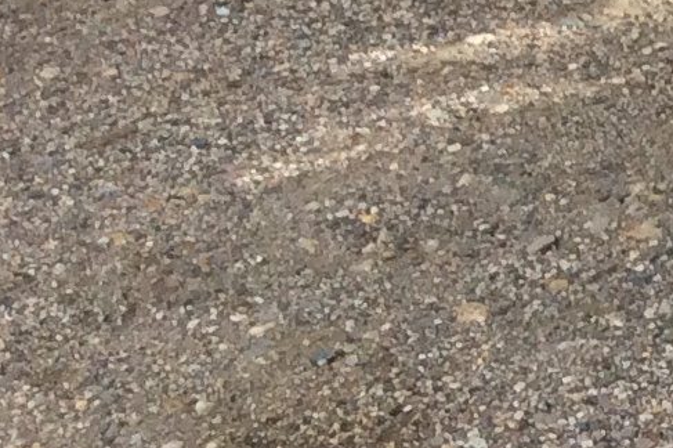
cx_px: 1714
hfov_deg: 9.9
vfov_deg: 7.7
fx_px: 3307
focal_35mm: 177
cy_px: 28
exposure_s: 1/473
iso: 32
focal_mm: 3.3
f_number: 2.4
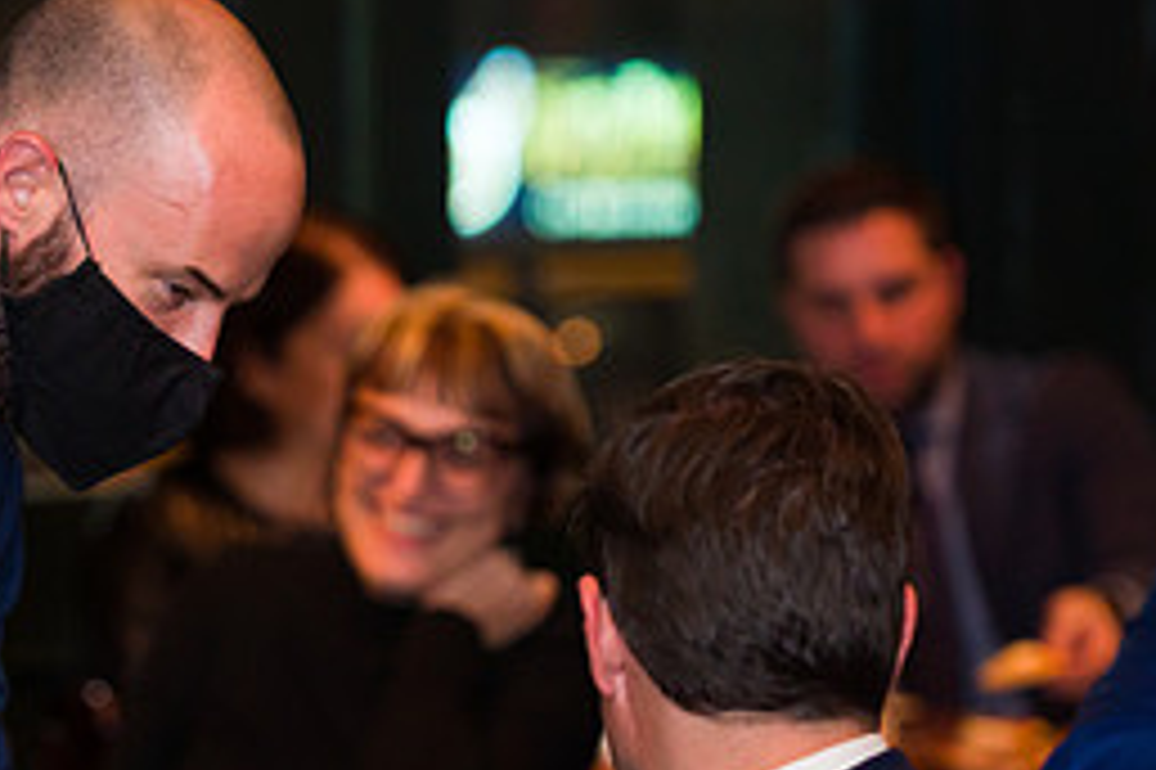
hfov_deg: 7.0
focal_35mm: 293
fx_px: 9402
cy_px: 680
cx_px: 157
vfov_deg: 4.7
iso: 1600
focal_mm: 130
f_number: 3.2
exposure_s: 1/125
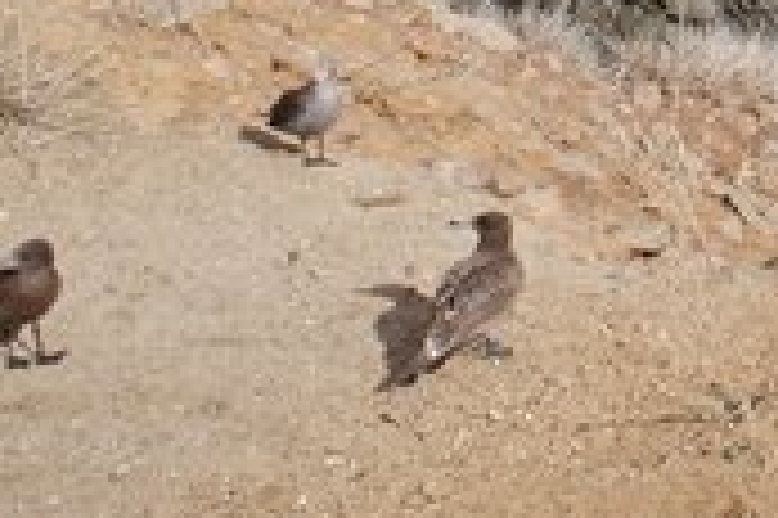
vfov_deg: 13.7
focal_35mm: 89
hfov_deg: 19.9
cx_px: 1151
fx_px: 1922
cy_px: -403
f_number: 13
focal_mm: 16
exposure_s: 1/250
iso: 200
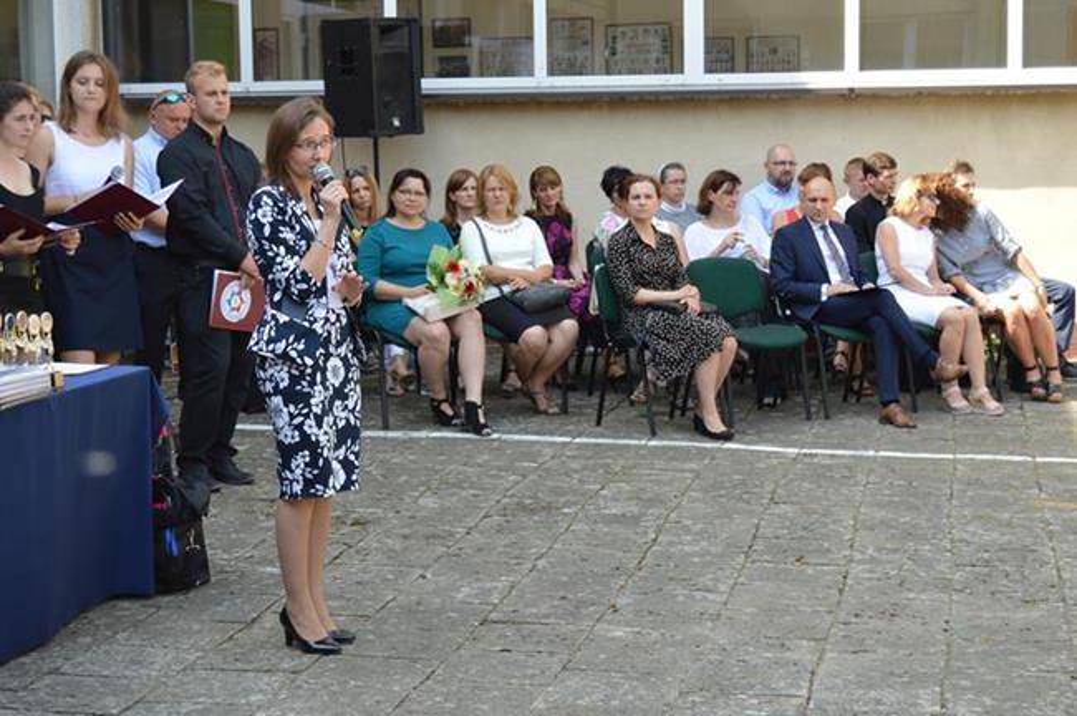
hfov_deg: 29.3
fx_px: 2062
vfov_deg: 19.7
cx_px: 538
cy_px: 358
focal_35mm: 69
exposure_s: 1/125
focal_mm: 46
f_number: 5.6
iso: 180
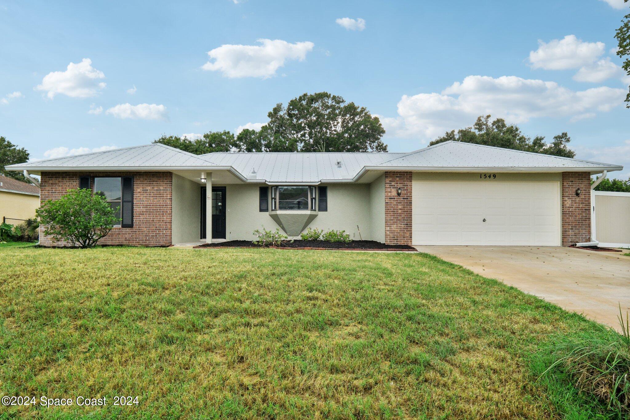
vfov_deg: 59.5
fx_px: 367
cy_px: 210
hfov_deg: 81.2
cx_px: 315
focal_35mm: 21
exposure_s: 1/240
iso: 400
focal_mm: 13.8
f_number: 8
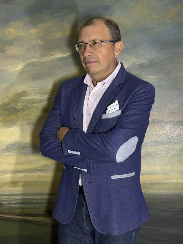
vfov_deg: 39.7
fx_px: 338
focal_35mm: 48
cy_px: 122
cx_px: 92
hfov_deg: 30.3
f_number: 1.78
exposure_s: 1/55
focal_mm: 6.76
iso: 250
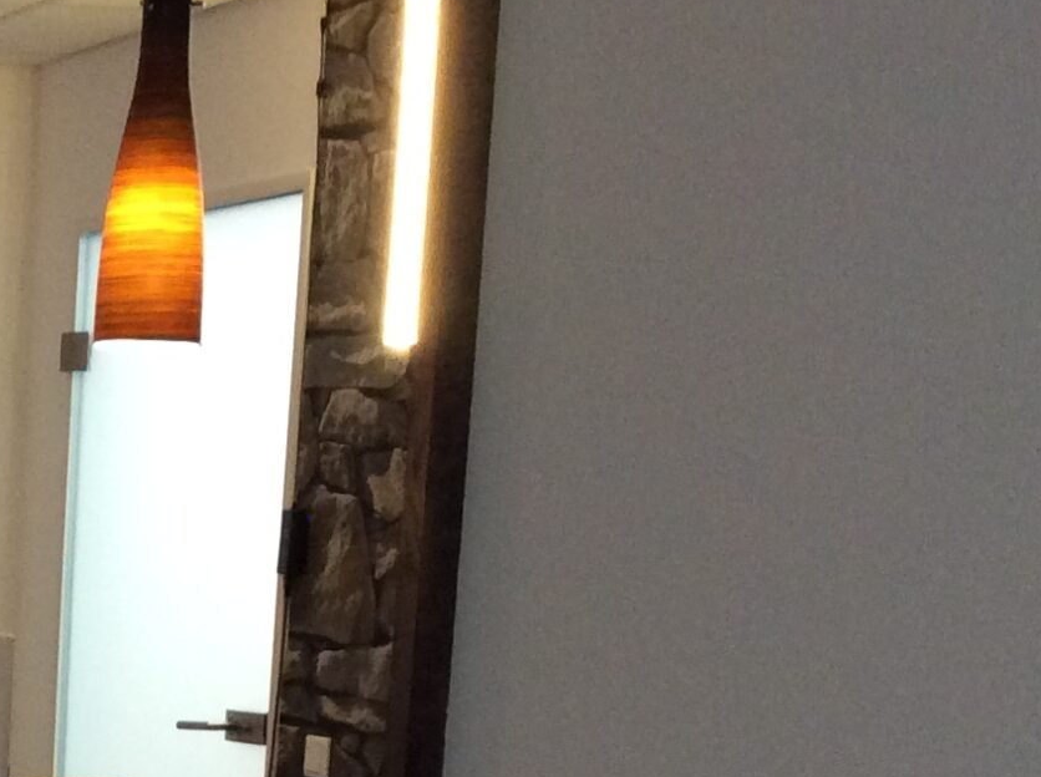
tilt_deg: -9.4
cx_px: -471
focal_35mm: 98
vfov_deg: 14.5
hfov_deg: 18.1
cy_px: 958
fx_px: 2942
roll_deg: -1.4
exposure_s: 1/25
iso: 160
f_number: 2.4
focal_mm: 3.3
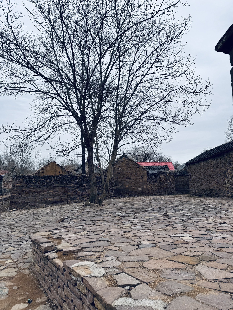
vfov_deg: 71.6
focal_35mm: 24
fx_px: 215
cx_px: 116
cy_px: 155
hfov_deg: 56.8
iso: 80
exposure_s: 1/1767
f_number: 1.78
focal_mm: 6.86
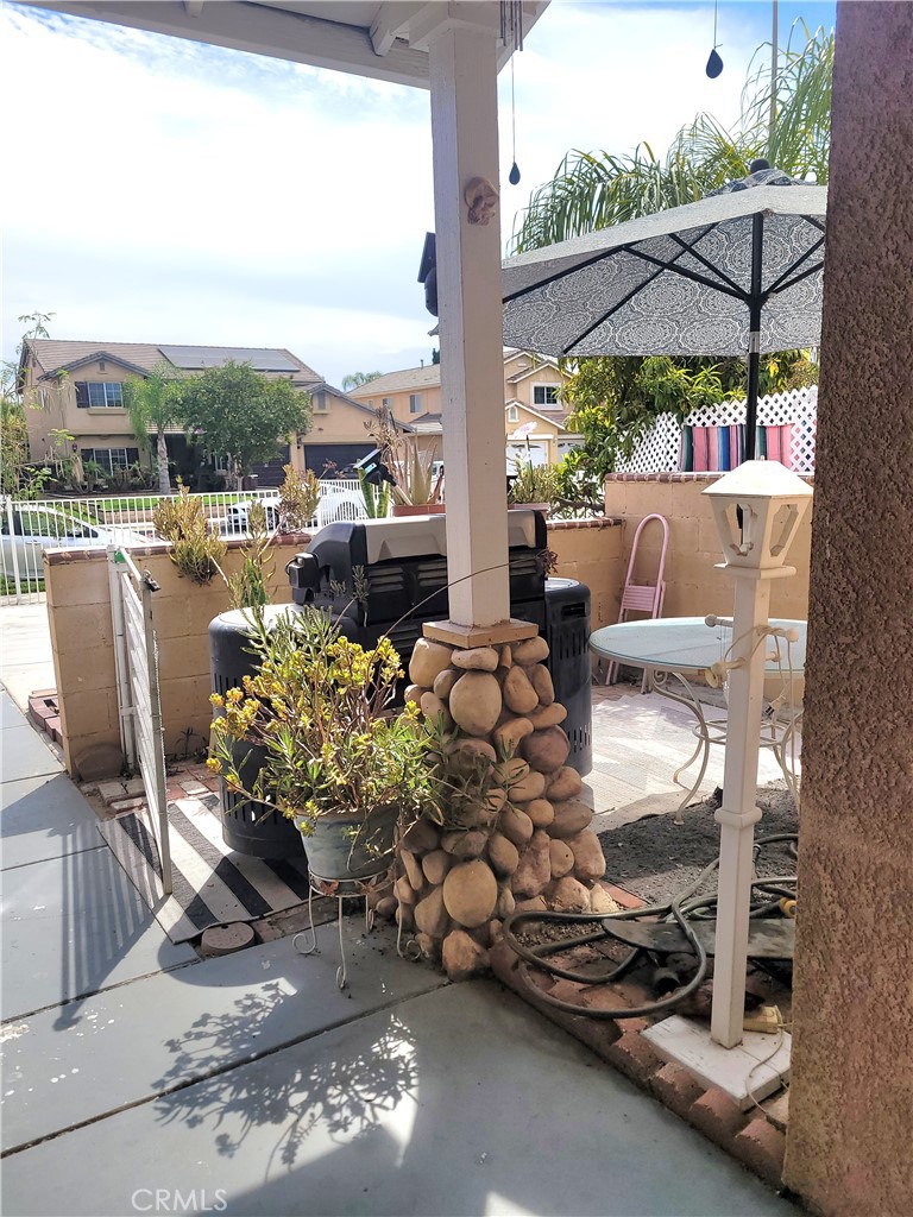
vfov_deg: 67.3
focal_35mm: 26
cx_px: 456
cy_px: 608
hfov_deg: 53.1
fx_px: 914
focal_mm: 5.4
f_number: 1.8
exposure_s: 1/2000
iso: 40
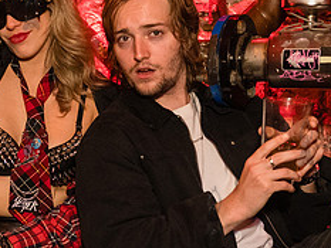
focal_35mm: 74
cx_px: 30
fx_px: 708
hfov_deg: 25.5
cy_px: 142
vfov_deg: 19.9
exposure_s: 1/320
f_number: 3.5
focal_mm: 31
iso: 12800
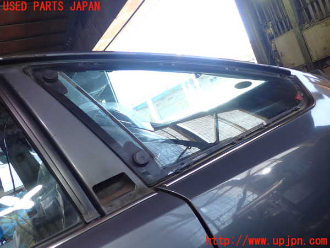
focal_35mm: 30
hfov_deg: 60.0
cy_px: 124
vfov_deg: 46.8
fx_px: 286
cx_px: 165
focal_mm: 5.4
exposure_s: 1/60
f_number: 2.3
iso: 160
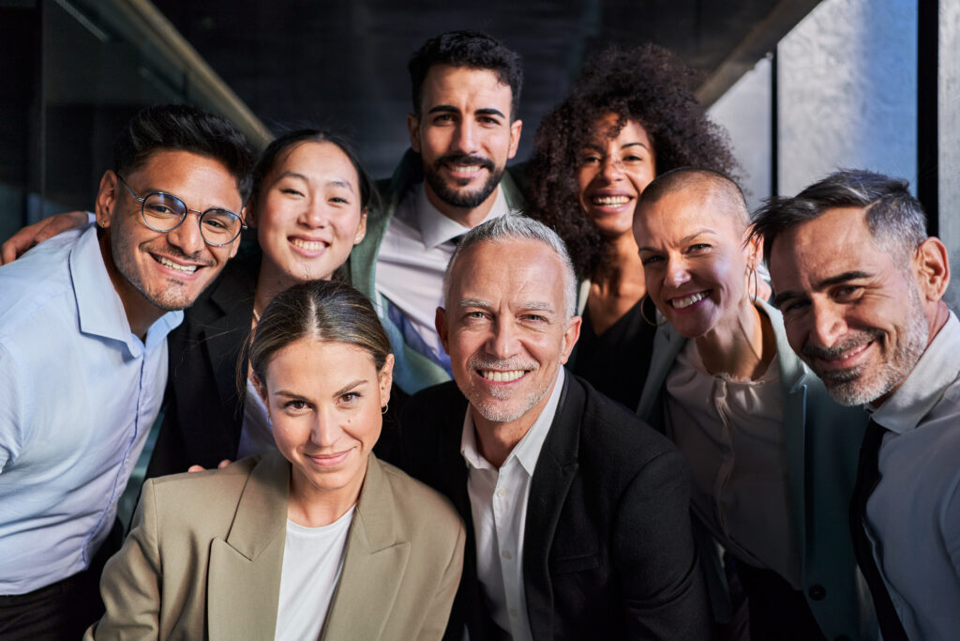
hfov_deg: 54.4
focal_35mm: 35
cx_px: 480
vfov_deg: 37.9
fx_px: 933
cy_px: 320
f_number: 2.5
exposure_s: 1/640
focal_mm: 35
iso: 500
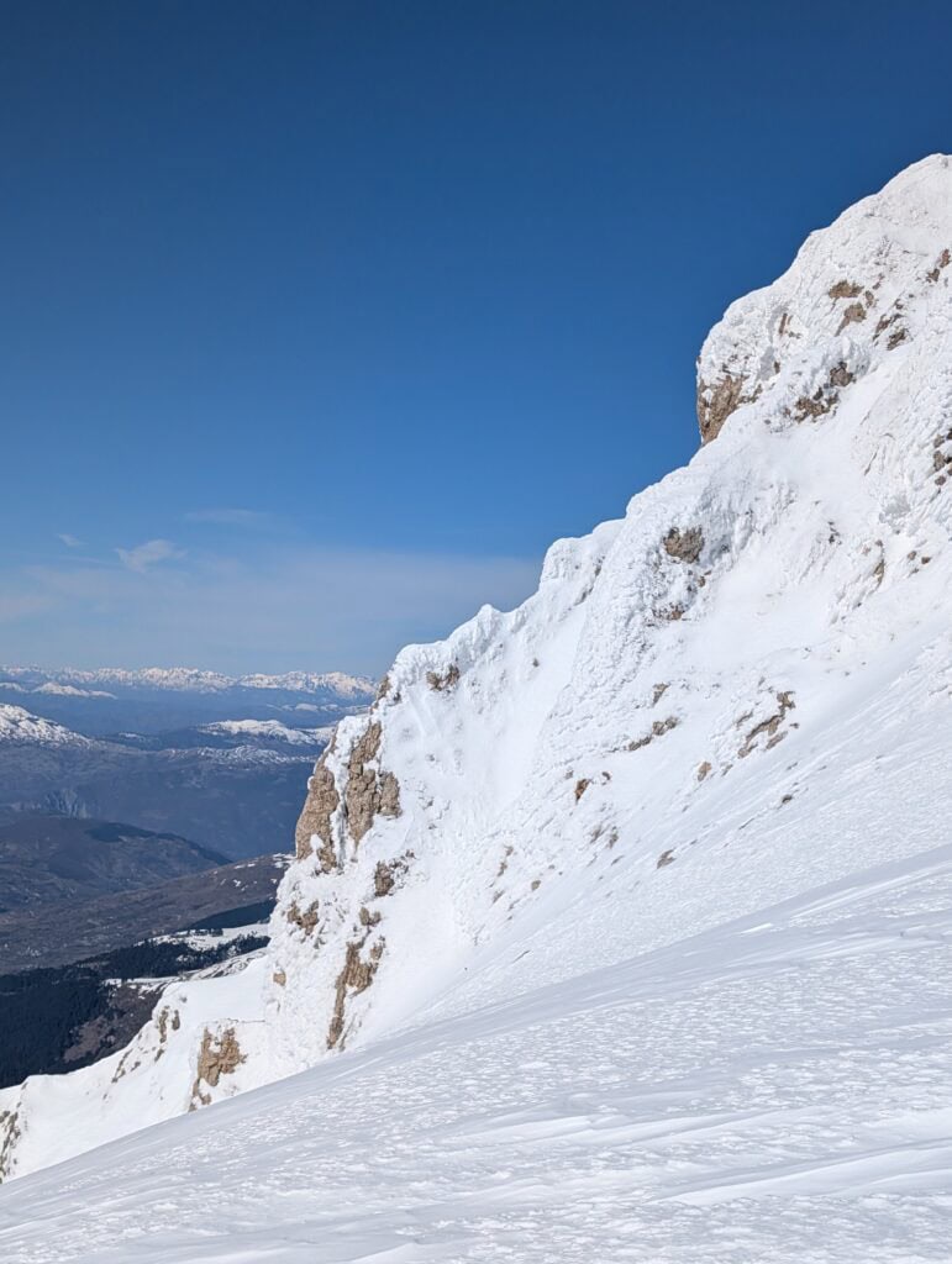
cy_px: 632
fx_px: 1792
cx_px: 476
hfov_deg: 29.7
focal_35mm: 49
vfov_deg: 38.9
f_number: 1.7
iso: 35
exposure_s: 1/6993
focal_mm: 6.9
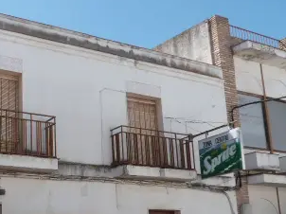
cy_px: 161
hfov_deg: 35.3
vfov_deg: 27.1
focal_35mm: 53
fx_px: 438
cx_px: 67
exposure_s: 1/320
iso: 100
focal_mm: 4.5
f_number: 5.6
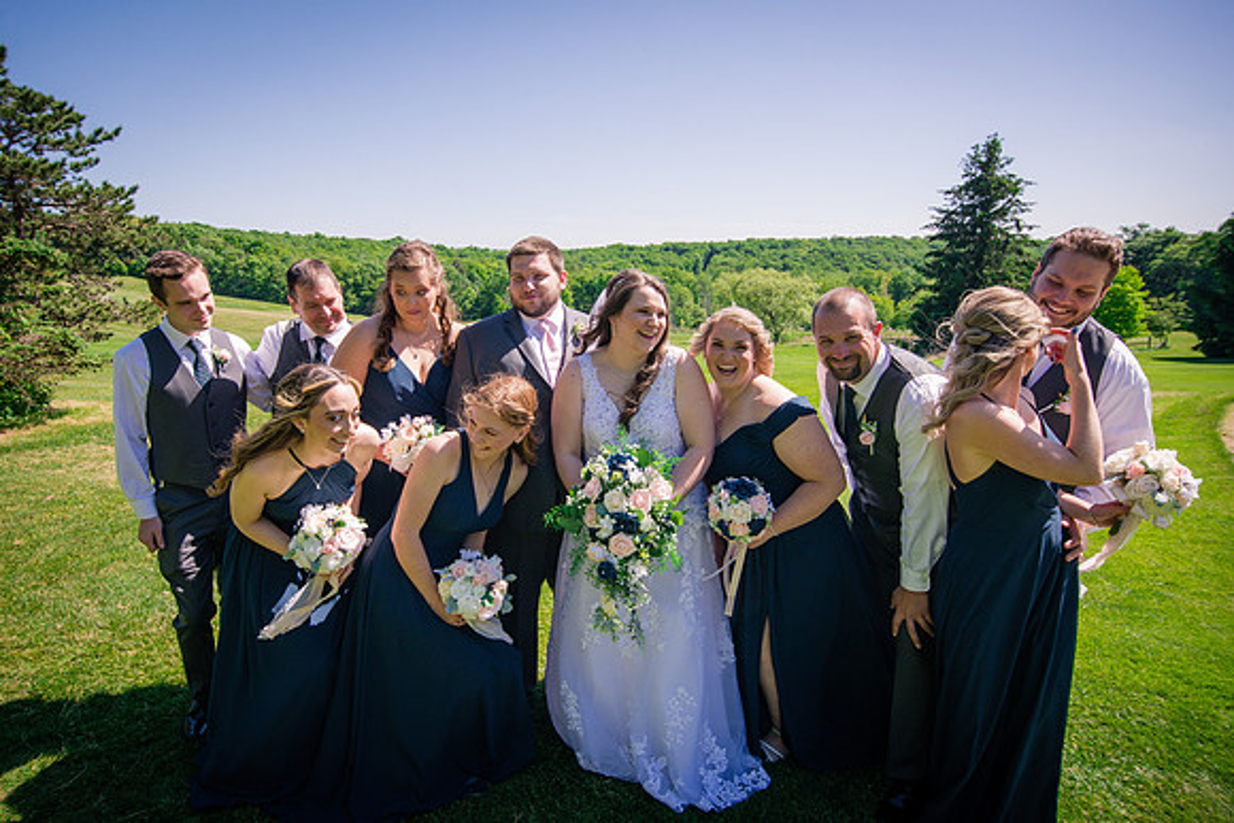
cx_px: 589
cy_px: 393
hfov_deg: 81.4
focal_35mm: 21
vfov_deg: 59.7
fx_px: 716
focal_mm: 20
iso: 250
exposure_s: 1/640
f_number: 9
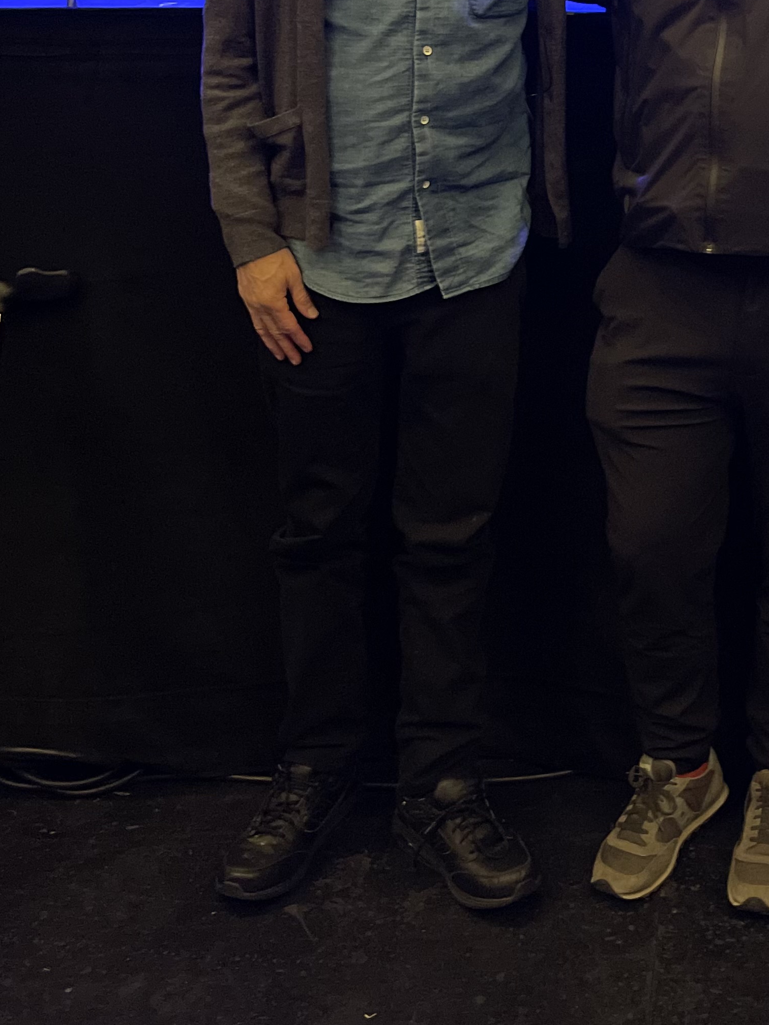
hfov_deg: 26.6
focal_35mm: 52
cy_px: 196
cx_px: 758
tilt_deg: -12.8
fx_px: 1540
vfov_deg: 35.6
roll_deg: -1.0
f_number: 1.6
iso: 1000
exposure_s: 1/24
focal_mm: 5.1
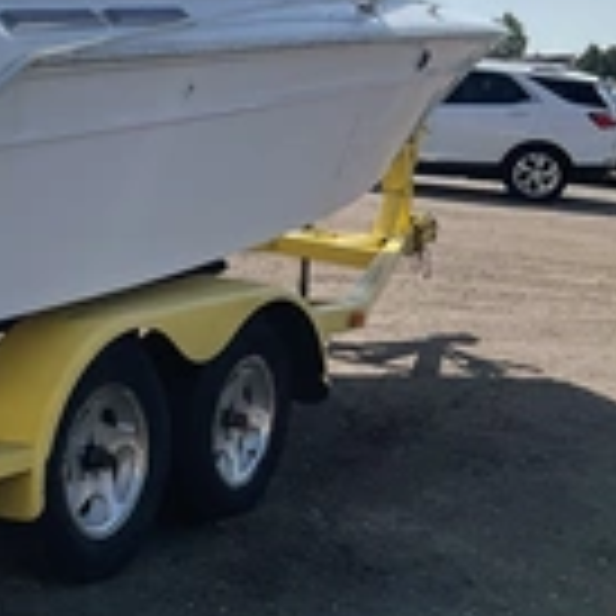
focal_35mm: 75
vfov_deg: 23.0
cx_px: -166
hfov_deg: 21.1
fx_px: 1510
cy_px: 207
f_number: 1.8
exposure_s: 1/3125
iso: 25
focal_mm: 3
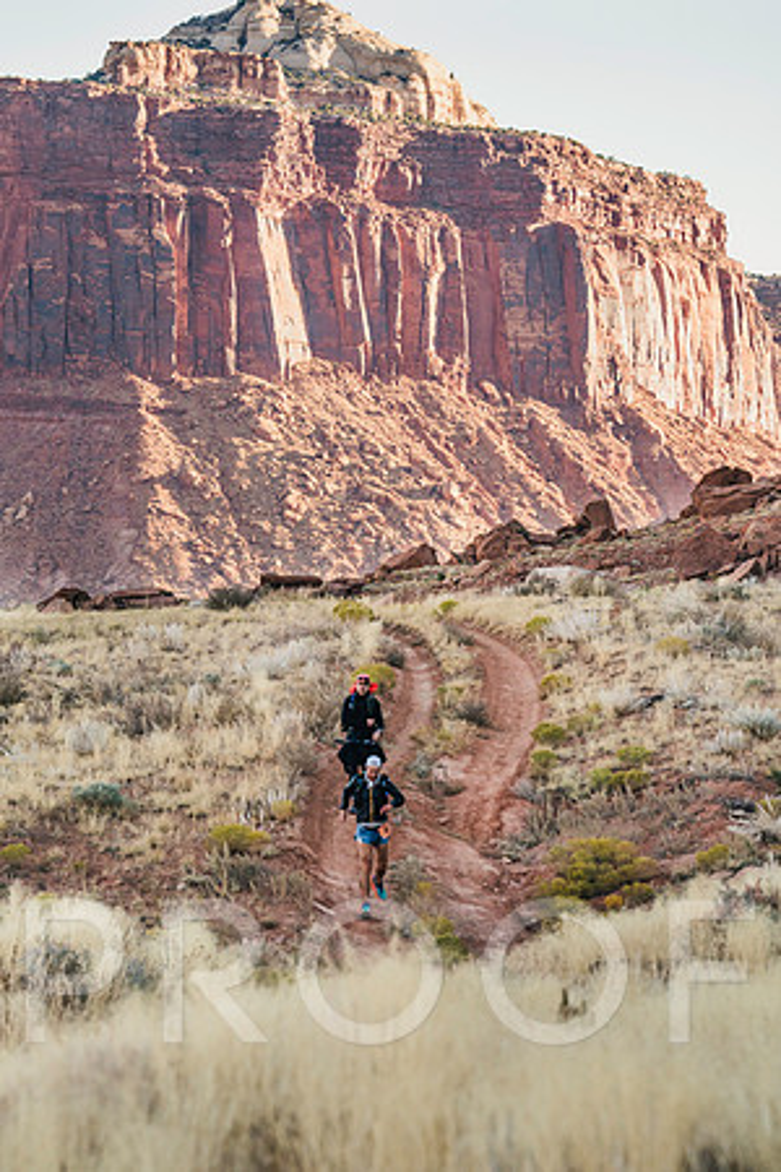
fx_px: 4913
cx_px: 390
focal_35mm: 151
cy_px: 586
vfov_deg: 13.6
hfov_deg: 9.1
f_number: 6.3
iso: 1250
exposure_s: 1/1000
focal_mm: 151
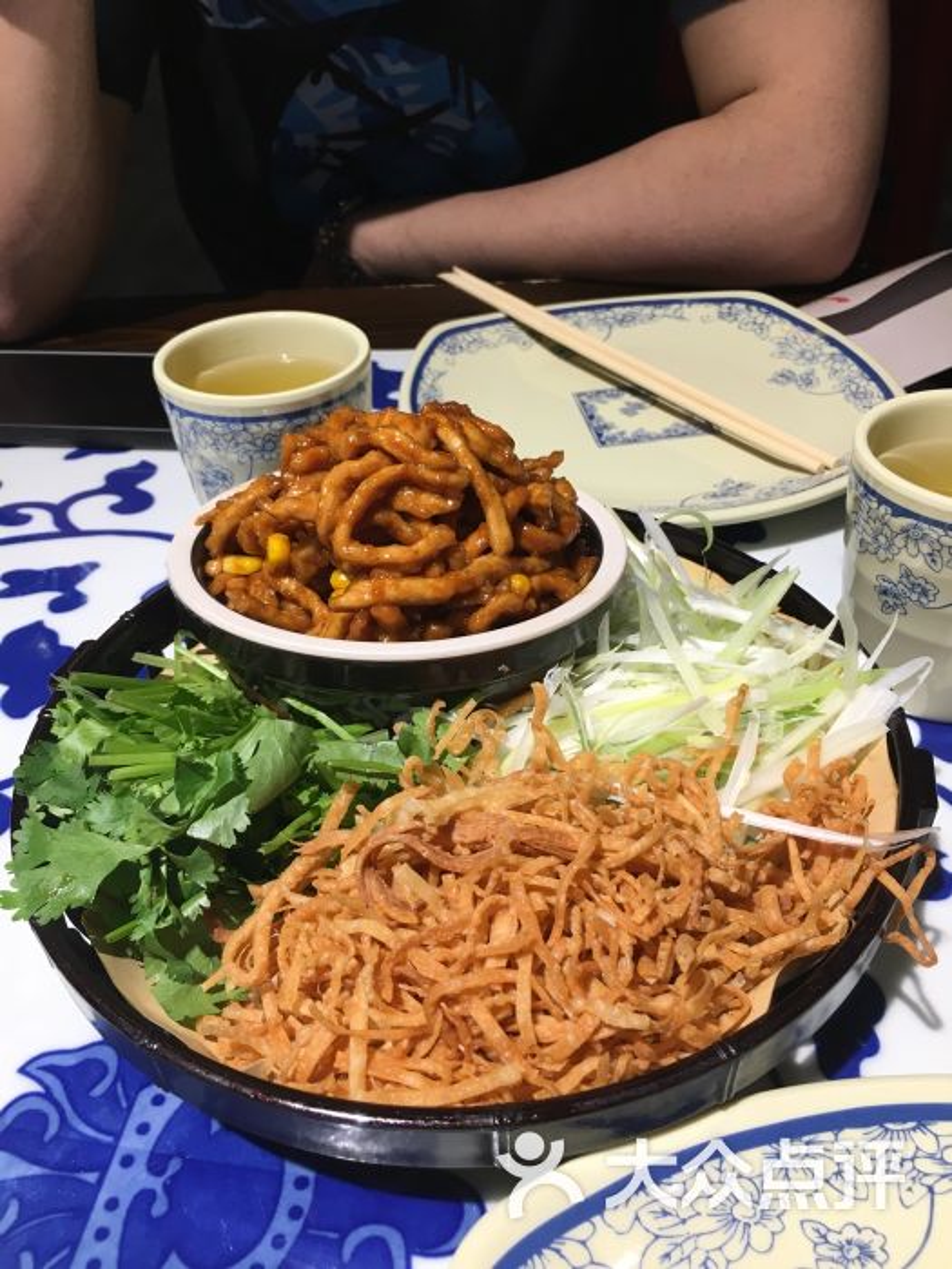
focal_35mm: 29
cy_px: 634
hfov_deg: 48.2
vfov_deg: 61.7
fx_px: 1063
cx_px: 476
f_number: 2.2
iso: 25
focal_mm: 4.15
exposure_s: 1/33
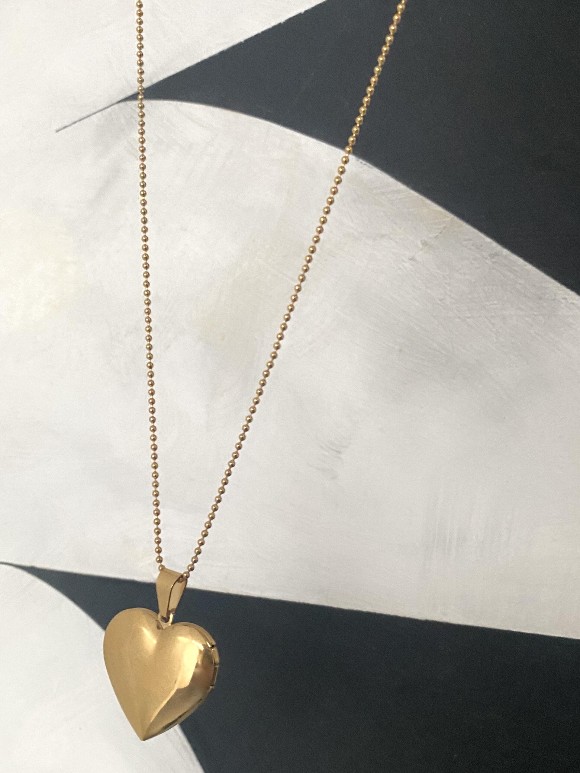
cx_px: 290
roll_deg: +1.1
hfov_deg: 53.1
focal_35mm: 26
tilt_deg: -3.9
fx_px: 581
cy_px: 386
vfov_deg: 67.3
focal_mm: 4.25
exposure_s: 1/60
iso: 320
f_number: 1.8
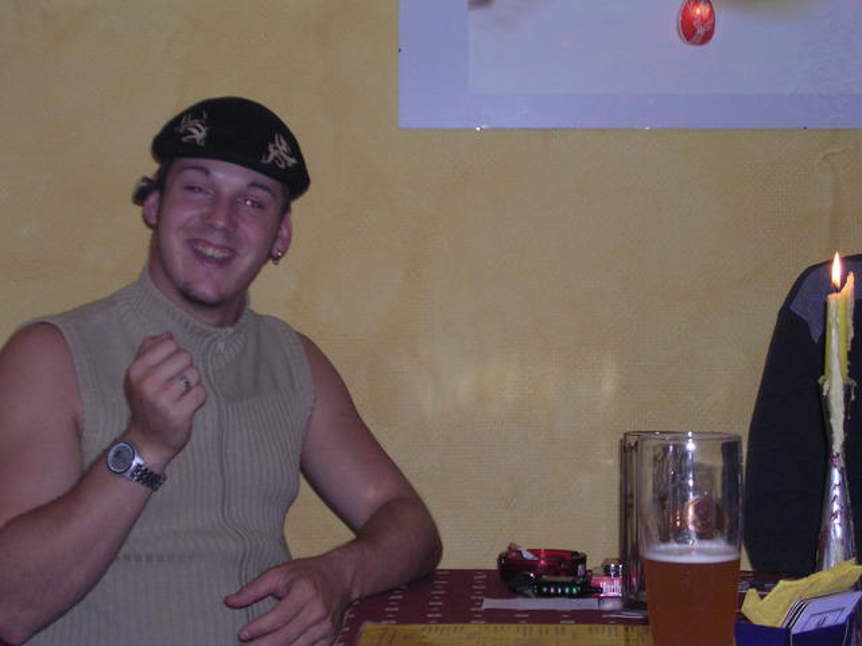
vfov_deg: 18.2
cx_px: 431
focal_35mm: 81
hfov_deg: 24.1
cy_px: 323
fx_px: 2017
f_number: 4
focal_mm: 12.3
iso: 203
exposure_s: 1/60.1
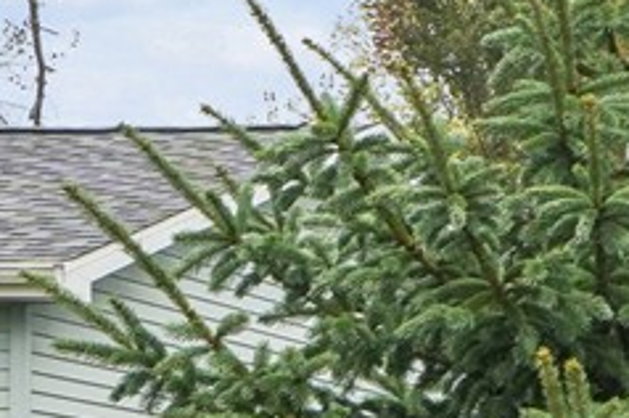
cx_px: 2031
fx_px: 3612
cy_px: 300
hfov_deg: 8.1
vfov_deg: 6.6
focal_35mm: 207
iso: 400
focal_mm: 29
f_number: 10
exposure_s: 1/125
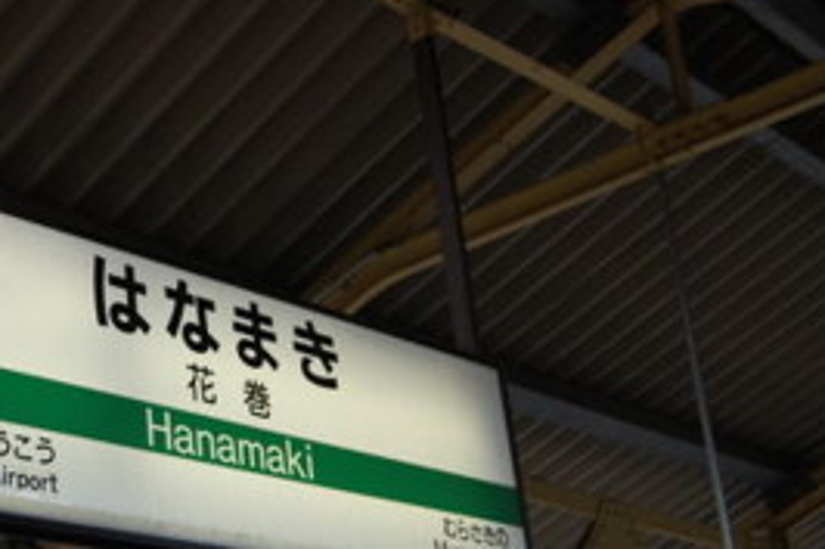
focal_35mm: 71
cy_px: 368
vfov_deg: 19.1
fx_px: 1626
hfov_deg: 27.9
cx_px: 177
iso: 200
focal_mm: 28
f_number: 5
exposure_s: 1/100
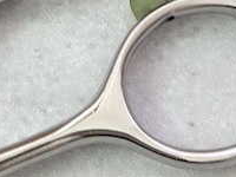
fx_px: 545
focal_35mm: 80
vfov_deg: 17.8
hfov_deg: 24.4
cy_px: -19
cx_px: 146
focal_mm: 5.43
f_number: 1.89
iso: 641
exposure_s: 1/40
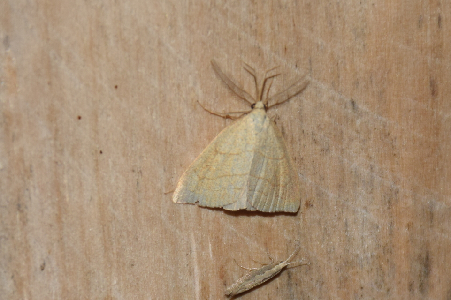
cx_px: 226
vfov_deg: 6.5
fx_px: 2630
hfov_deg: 9.8
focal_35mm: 210
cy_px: 150
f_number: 7.1
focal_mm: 140
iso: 320
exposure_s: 1/60
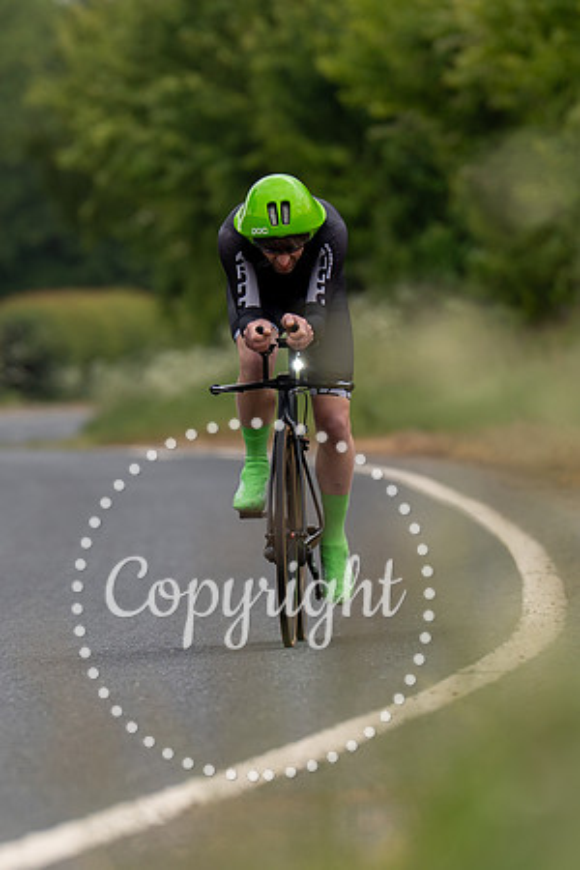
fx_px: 13868
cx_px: 290
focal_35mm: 574
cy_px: 488
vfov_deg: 3.6
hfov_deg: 2.4
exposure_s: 1/1250
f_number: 3.2
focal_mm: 200
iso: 160
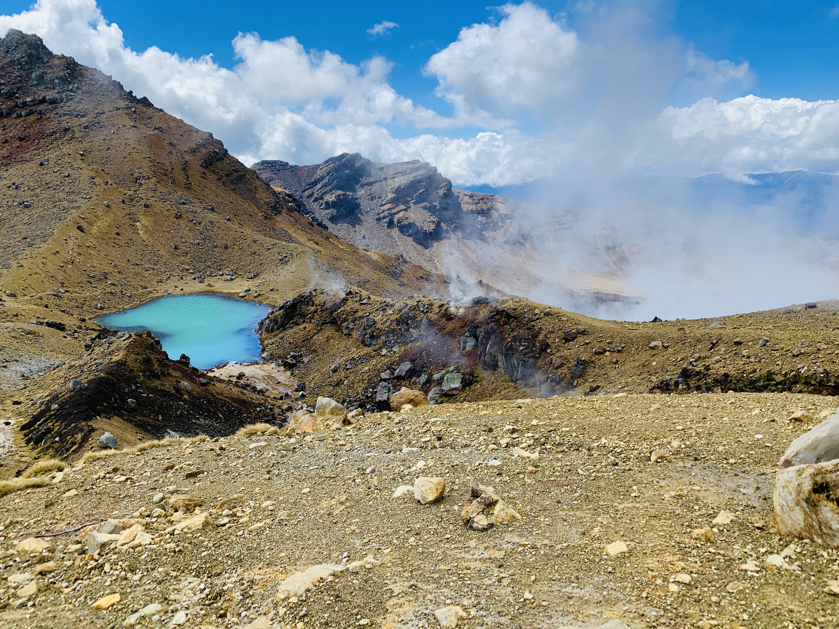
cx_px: 420
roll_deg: -1.2
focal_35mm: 26
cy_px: 314
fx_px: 630
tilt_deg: -12.3
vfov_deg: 53.1
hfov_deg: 67.3
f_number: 1.8
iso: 25
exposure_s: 1/2075
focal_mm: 4.25
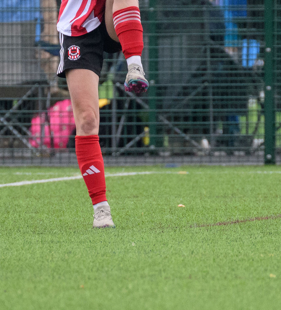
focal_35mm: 1910
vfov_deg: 1.0
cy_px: 230
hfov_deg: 0.9
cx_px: 201
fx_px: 18464
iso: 2500
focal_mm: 400
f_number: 5.6
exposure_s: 1/1250
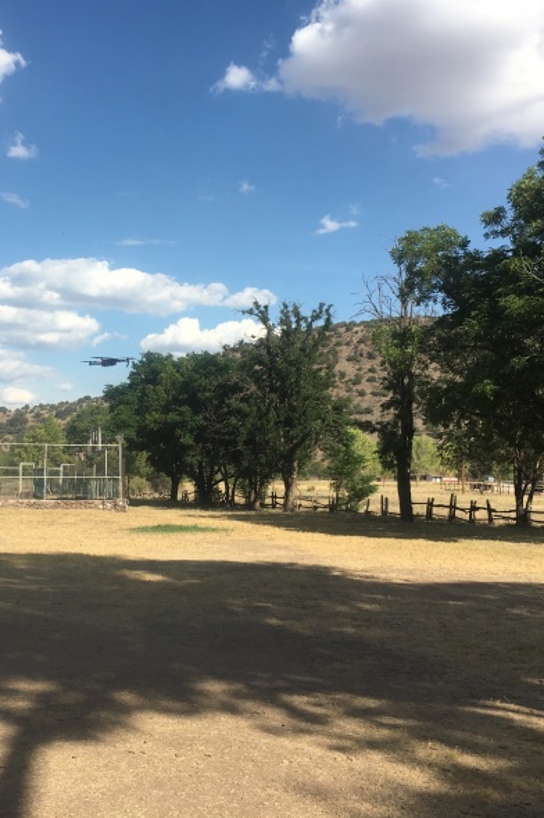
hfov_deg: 32.2
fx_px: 930
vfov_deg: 47.4
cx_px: 168
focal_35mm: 41
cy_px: 404
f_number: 2.2
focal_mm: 4.15
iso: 25
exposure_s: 1/1748
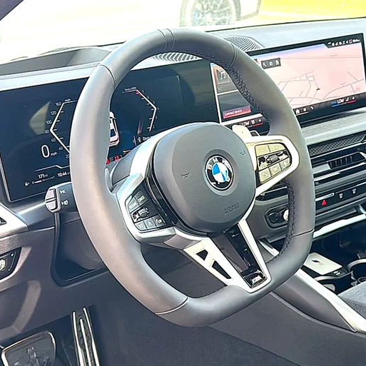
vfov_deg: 36.1
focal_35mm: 47
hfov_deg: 35.7
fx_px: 562
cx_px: 248
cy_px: 186
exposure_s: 1/310
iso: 125
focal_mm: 6.86
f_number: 1.78
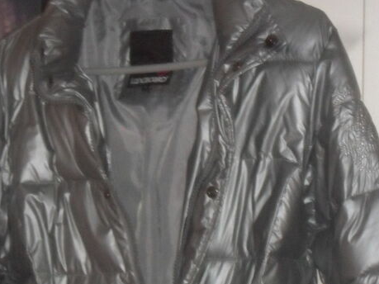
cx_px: 130
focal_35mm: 194
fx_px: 2123
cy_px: 282
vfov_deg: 7.6
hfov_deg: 10.2
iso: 400
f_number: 5.5
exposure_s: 1/60
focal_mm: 15.7
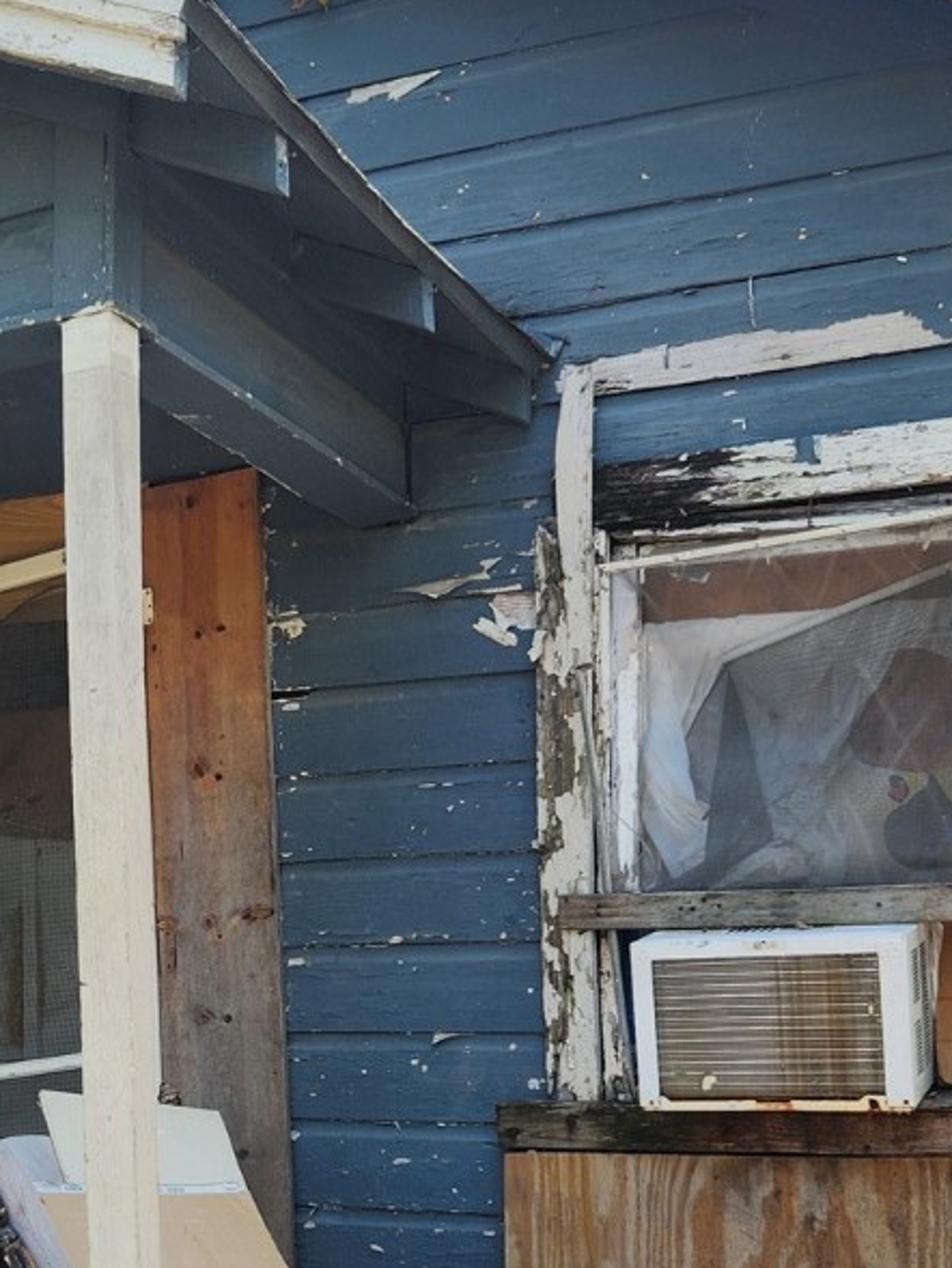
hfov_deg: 23.8
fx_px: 2199
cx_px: 118
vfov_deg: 31.5
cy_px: 971
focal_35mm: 60
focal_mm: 5.4
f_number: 1.8
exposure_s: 1/563
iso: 20
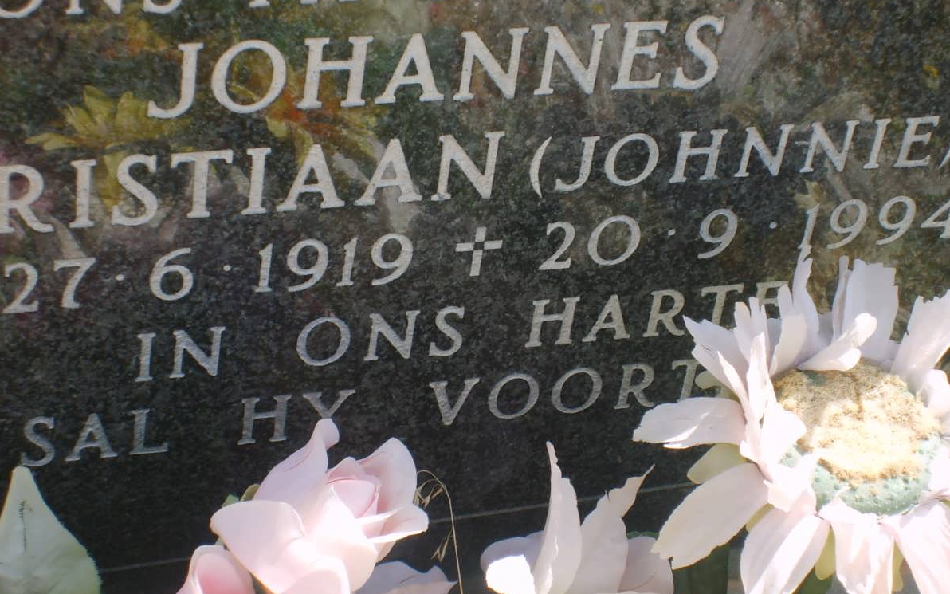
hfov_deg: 18.6
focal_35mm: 112
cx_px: 476
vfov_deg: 11.7
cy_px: 289
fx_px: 2900
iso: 50
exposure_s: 1/180
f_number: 4.9
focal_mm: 17.4
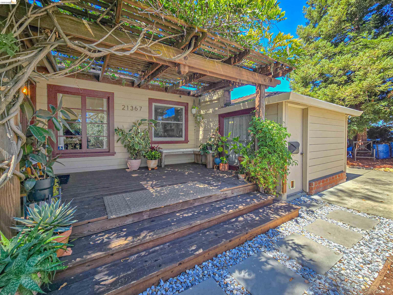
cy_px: 148
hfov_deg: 106.2
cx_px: 196
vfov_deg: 89.9
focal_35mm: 13
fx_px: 148
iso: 50
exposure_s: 1/300
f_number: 2.2
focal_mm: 2.2
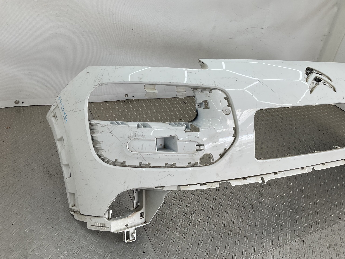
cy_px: 130
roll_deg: -13.4
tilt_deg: -32.5
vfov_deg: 48.2
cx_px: 172
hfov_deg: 61.7
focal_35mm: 29
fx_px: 289
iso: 16
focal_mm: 3
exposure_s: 1/312
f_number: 1.8
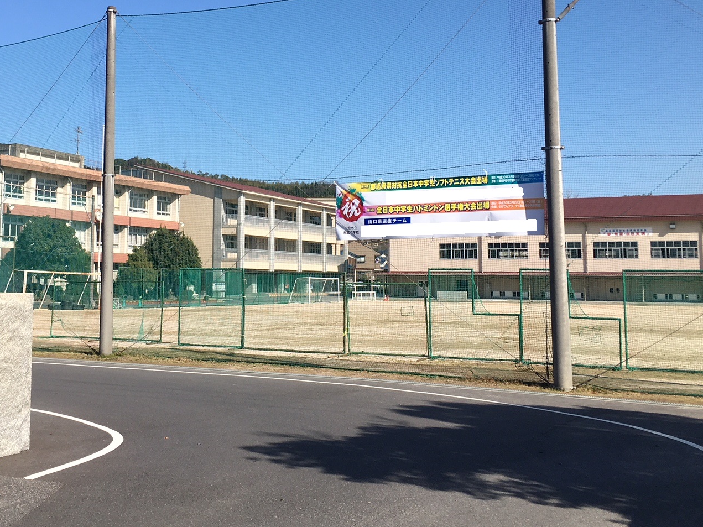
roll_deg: -1.2
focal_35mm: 46
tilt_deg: +6.4
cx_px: 253
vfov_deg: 31.3
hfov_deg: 40.9
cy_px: 176
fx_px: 934
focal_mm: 4.15
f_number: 2.2
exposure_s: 1/1570
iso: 25
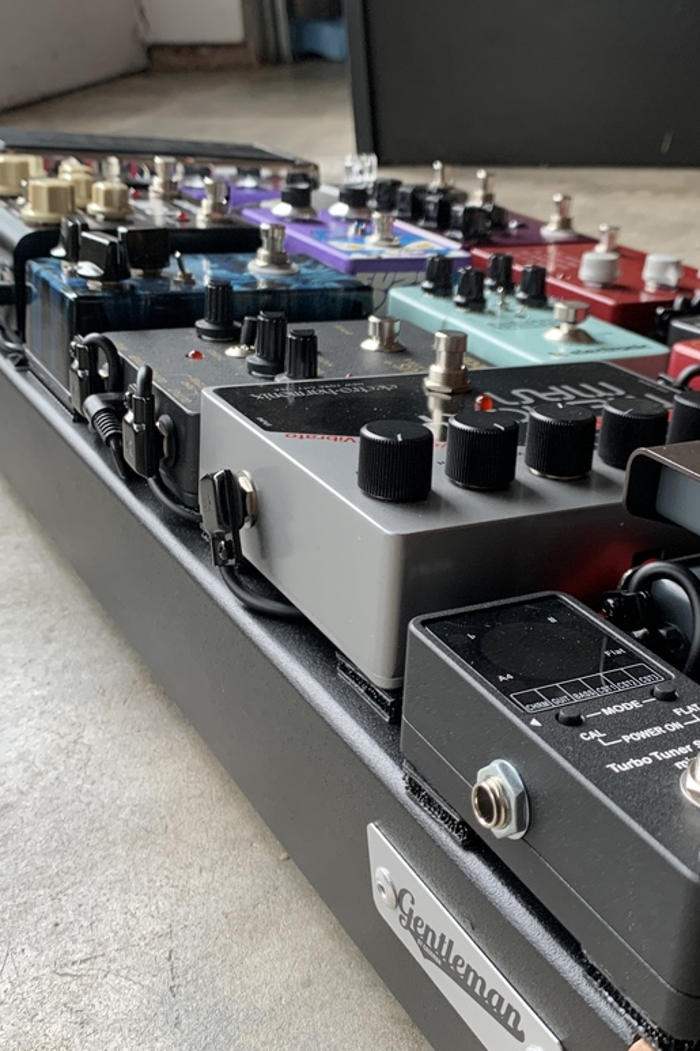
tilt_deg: -26.1
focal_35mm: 42
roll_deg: +2.1
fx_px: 1225
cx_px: 487
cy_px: 541
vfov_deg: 46.4
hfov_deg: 31.5
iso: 100
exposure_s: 1/74
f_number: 1.8
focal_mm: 4.25
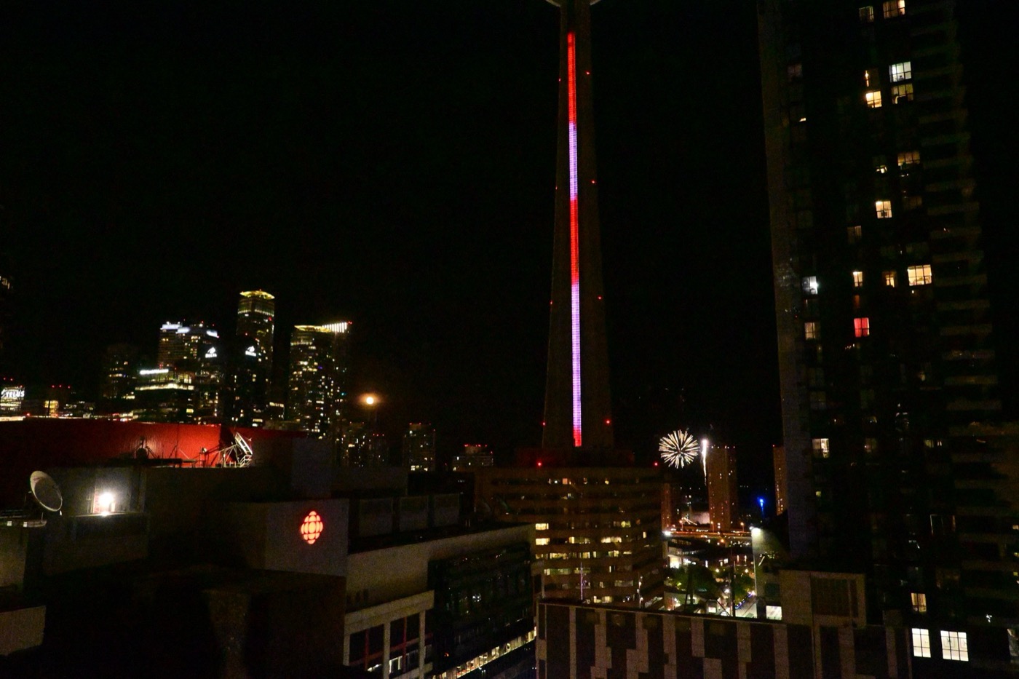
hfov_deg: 67.4
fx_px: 764
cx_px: 510
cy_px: 340
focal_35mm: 27
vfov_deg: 47.9
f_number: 6.3
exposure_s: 1/60
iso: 40000
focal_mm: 18
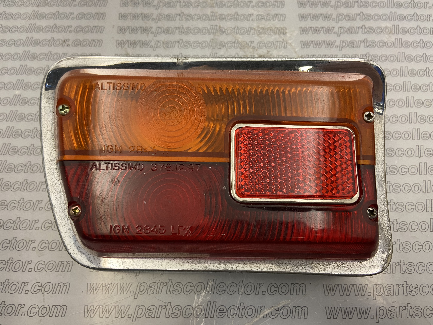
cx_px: 216
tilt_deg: -72.0
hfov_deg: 67.3
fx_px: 325
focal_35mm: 26
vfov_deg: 53.1
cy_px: 162
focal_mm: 4.25
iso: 100
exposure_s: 1/50
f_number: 1.8
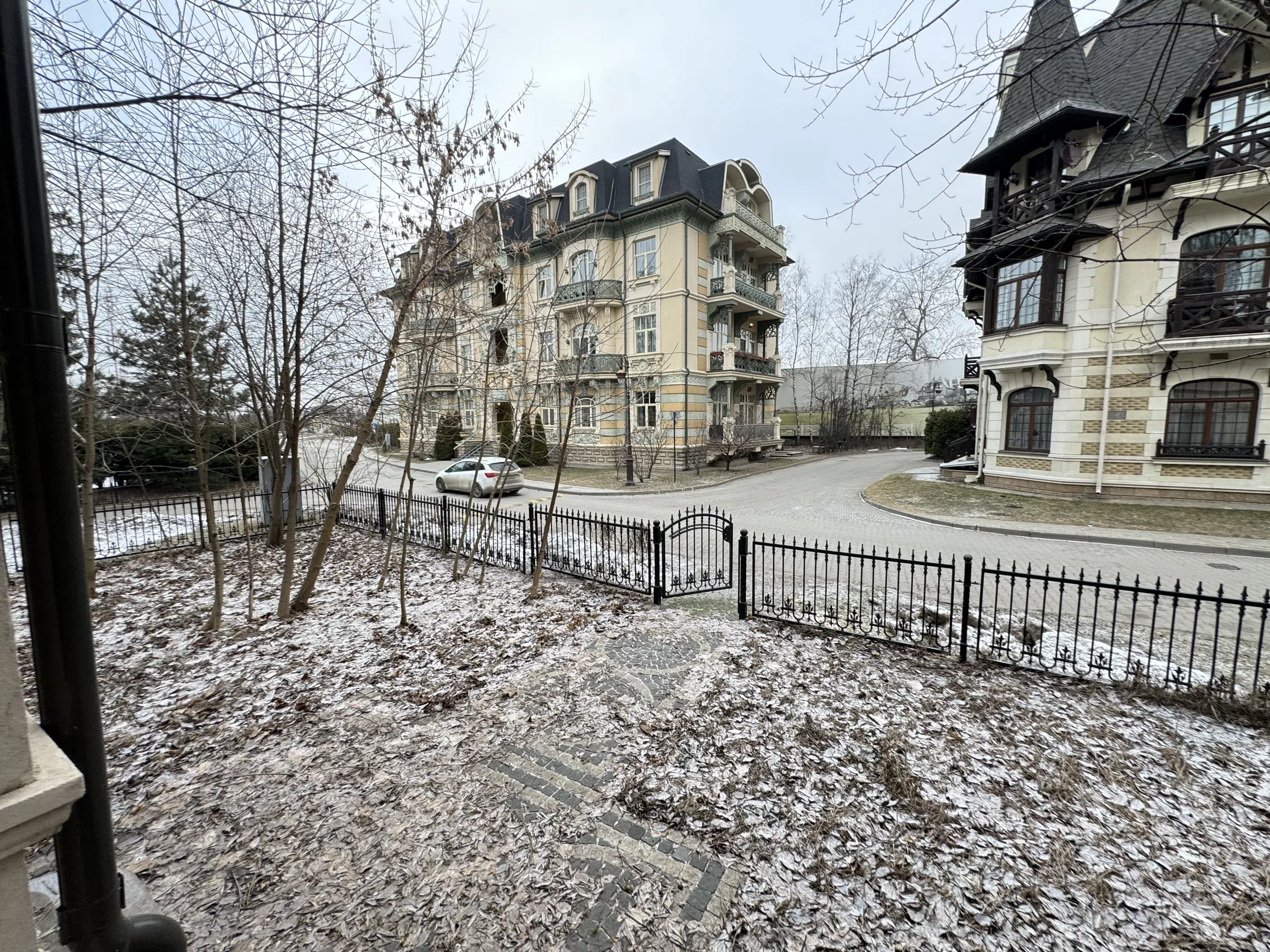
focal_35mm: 14
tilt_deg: -10.5
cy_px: 476
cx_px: 635
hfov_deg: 102.1
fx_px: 514
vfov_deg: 85.7
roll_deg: +3.2
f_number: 2.2
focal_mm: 2.22
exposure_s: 1/99
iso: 50
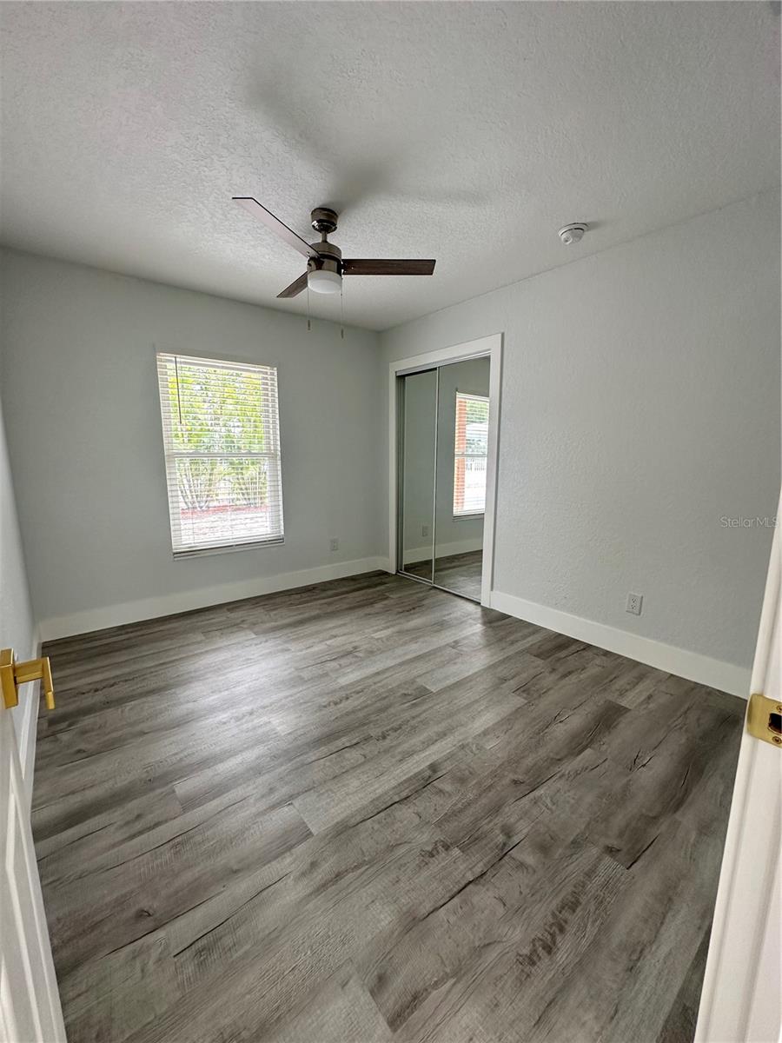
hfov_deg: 85.7
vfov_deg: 102.1
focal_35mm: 14
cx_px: 391
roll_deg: -0.9
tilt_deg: -9.0
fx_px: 422
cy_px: 522
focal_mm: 2.22
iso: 160
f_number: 2.2
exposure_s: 1/60
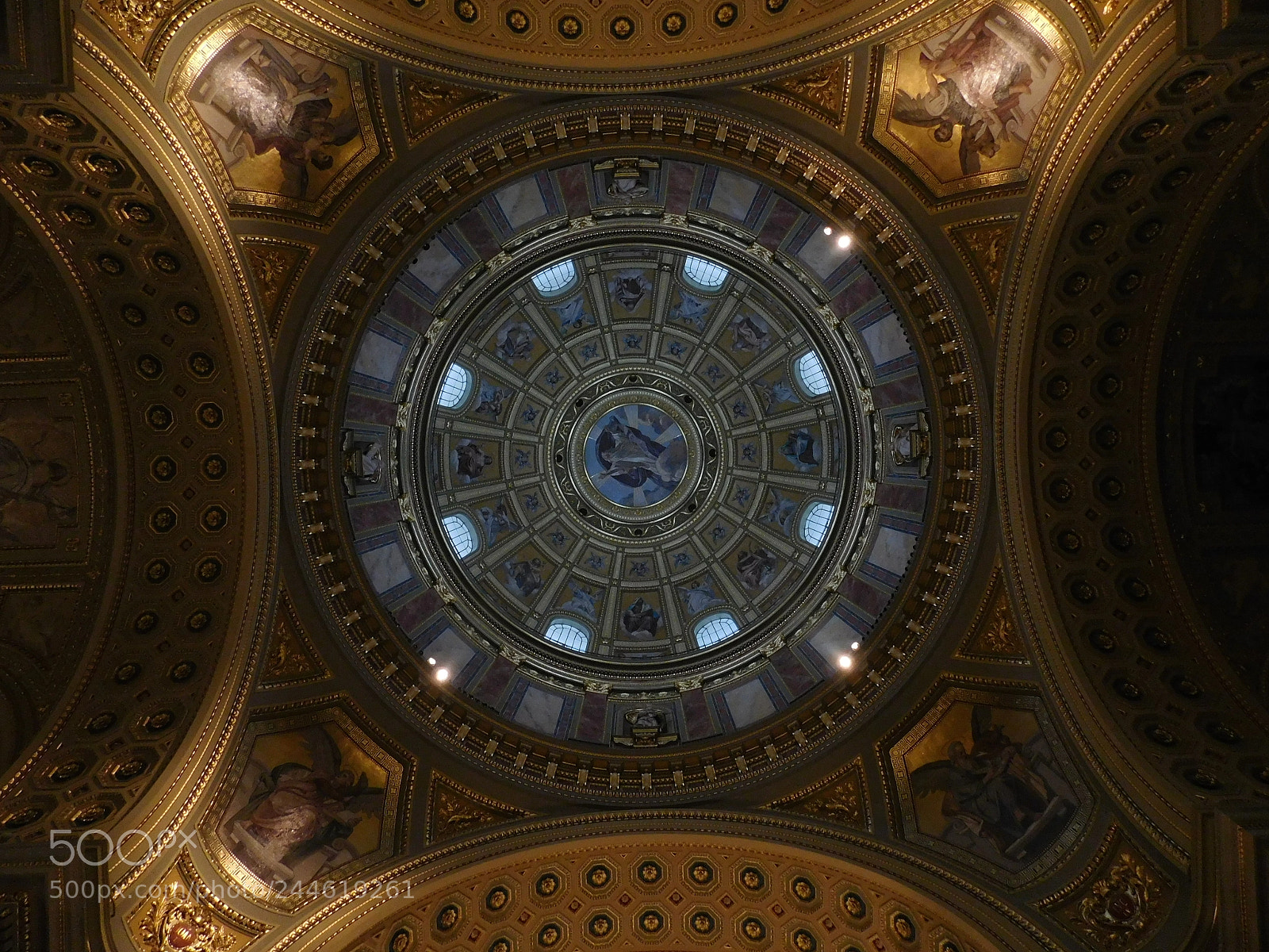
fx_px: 843
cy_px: 476
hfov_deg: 73.9
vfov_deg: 58.9
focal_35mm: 23
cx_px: 634
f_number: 3
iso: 400
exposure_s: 1/15
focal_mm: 4
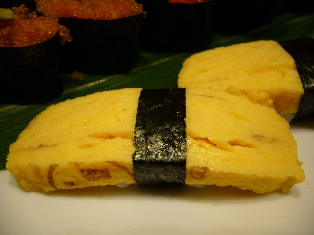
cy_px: 118
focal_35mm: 35
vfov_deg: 40.7
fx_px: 317
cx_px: 157
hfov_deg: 52.6
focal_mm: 5.8
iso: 80
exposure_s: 1/60
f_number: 2.8
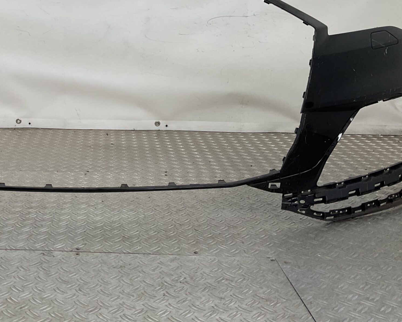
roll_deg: -1.9
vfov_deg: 30.3
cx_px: 86
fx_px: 583
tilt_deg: -9.1
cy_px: 82
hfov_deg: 36.8
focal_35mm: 49
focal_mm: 3
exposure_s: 1/129
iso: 16
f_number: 1.8
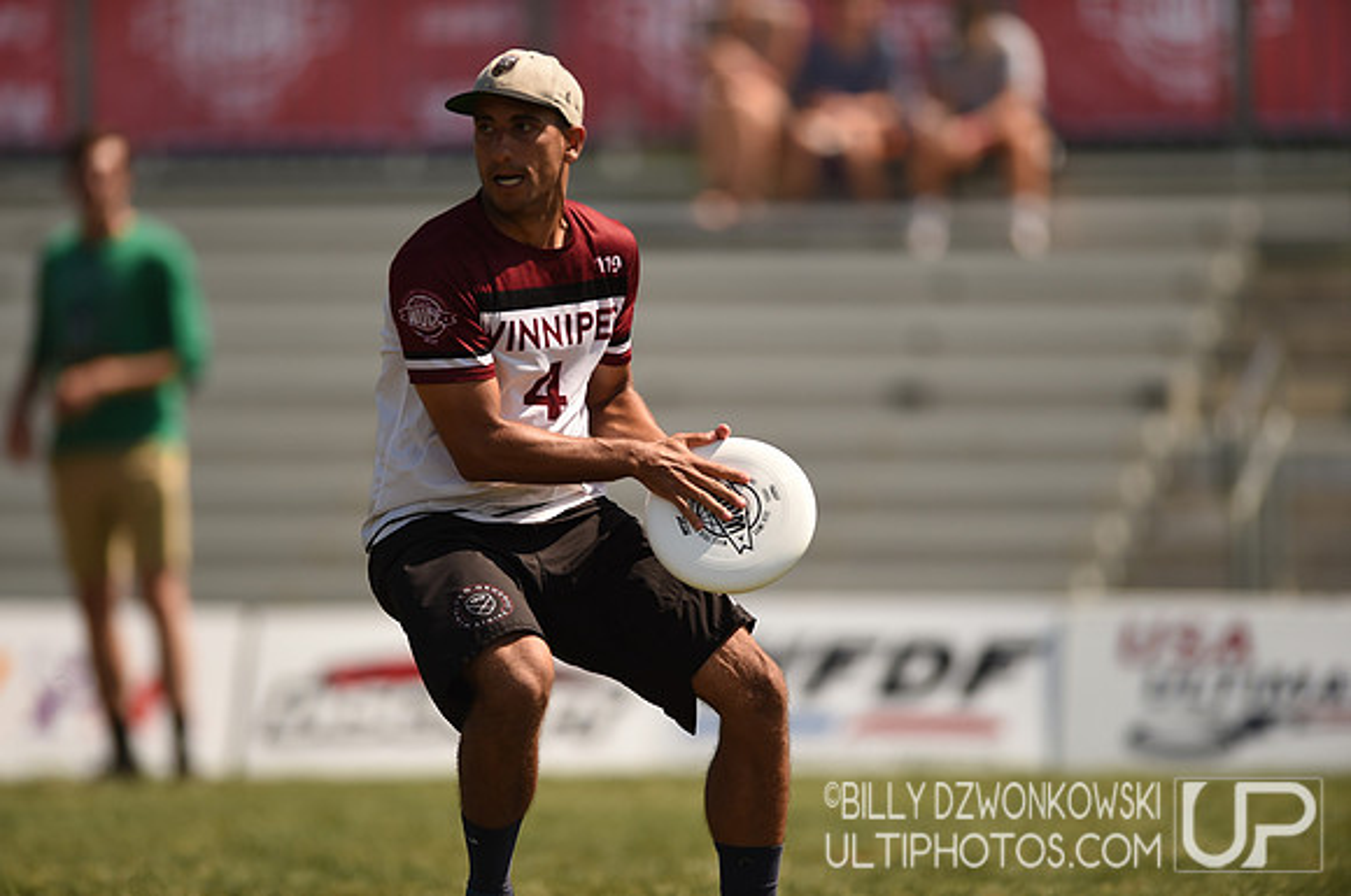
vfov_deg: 3.4
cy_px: 448
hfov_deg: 5.2
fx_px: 14990
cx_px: 676
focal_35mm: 400
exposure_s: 1/2000
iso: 100
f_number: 2.8
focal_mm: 400
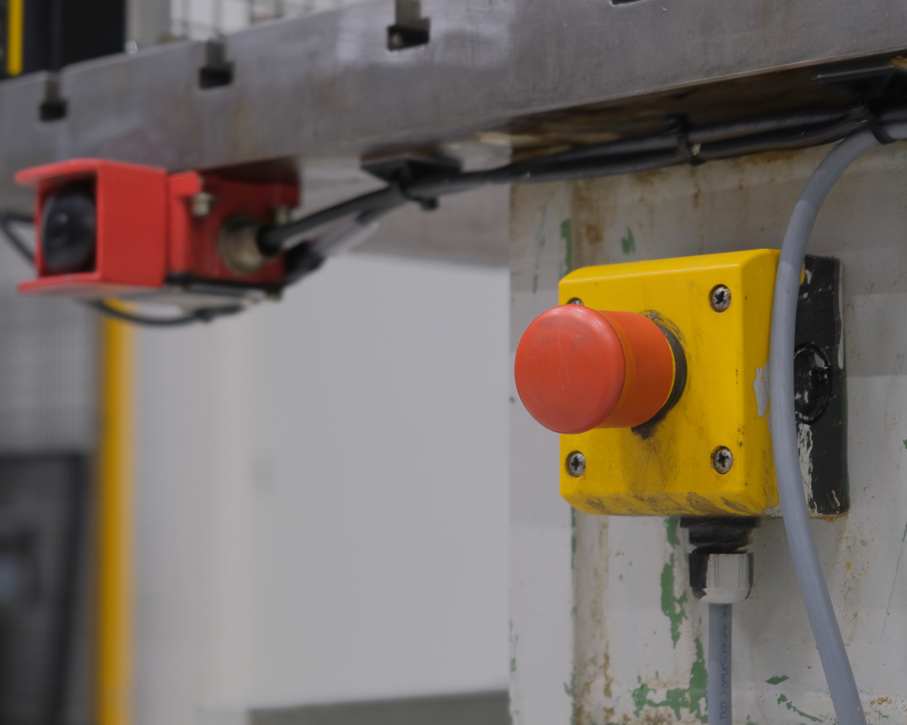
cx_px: 458
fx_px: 1987
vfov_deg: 20.7
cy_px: 353
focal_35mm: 74
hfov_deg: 25.7
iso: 800
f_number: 4
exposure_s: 1/28
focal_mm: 40.7
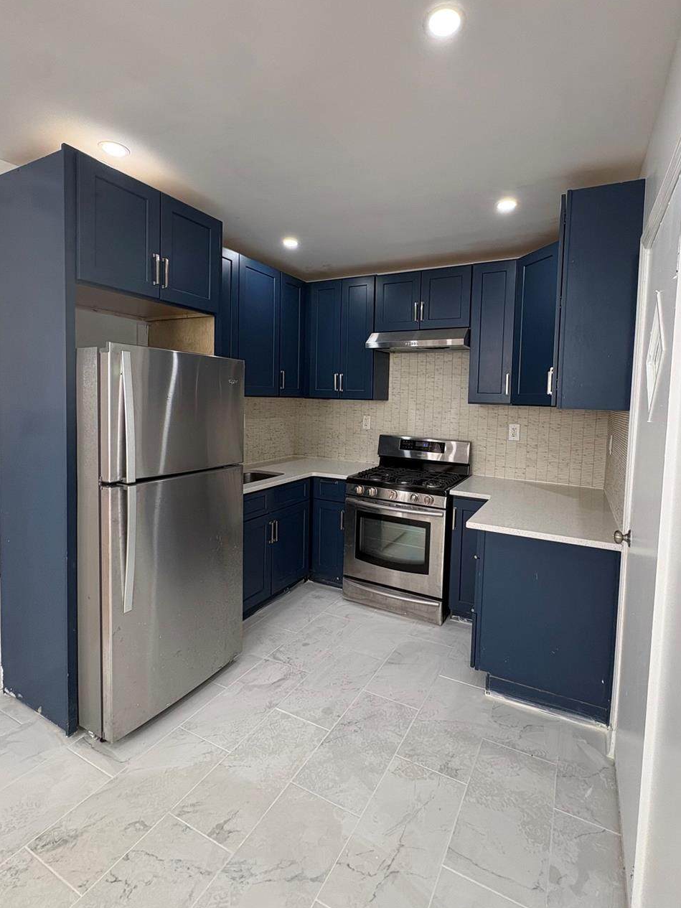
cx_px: 366
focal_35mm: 17
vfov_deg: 90.9
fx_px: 446
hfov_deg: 74.6
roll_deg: -0.9
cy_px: 421
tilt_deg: -2.6
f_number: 2.2
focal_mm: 2.22
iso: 200
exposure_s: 1/120
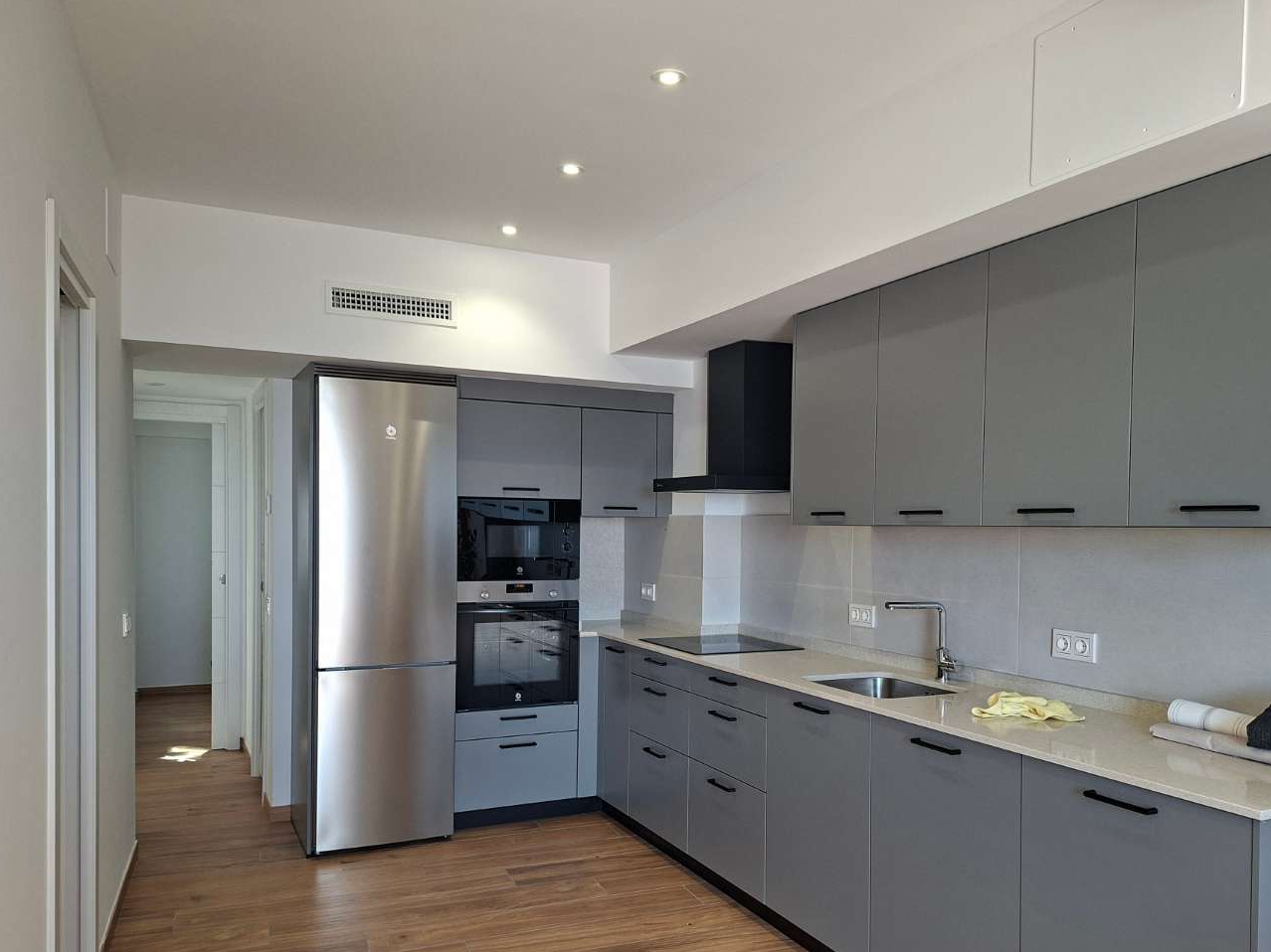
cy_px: 544
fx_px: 991
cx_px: 670
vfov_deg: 51.2
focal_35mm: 27
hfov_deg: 65.3
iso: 125
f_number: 1.8
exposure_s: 1/100
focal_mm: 5.54
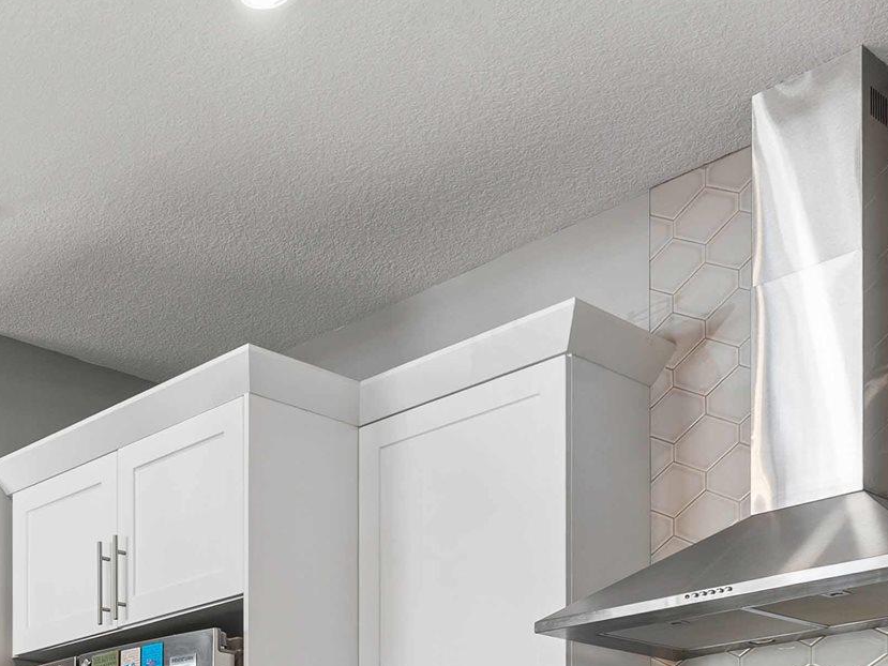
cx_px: 133
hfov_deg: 32.5
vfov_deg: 21.9
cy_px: 964
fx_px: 1462
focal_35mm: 57
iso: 100
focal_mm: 16
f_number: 8
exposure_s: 1
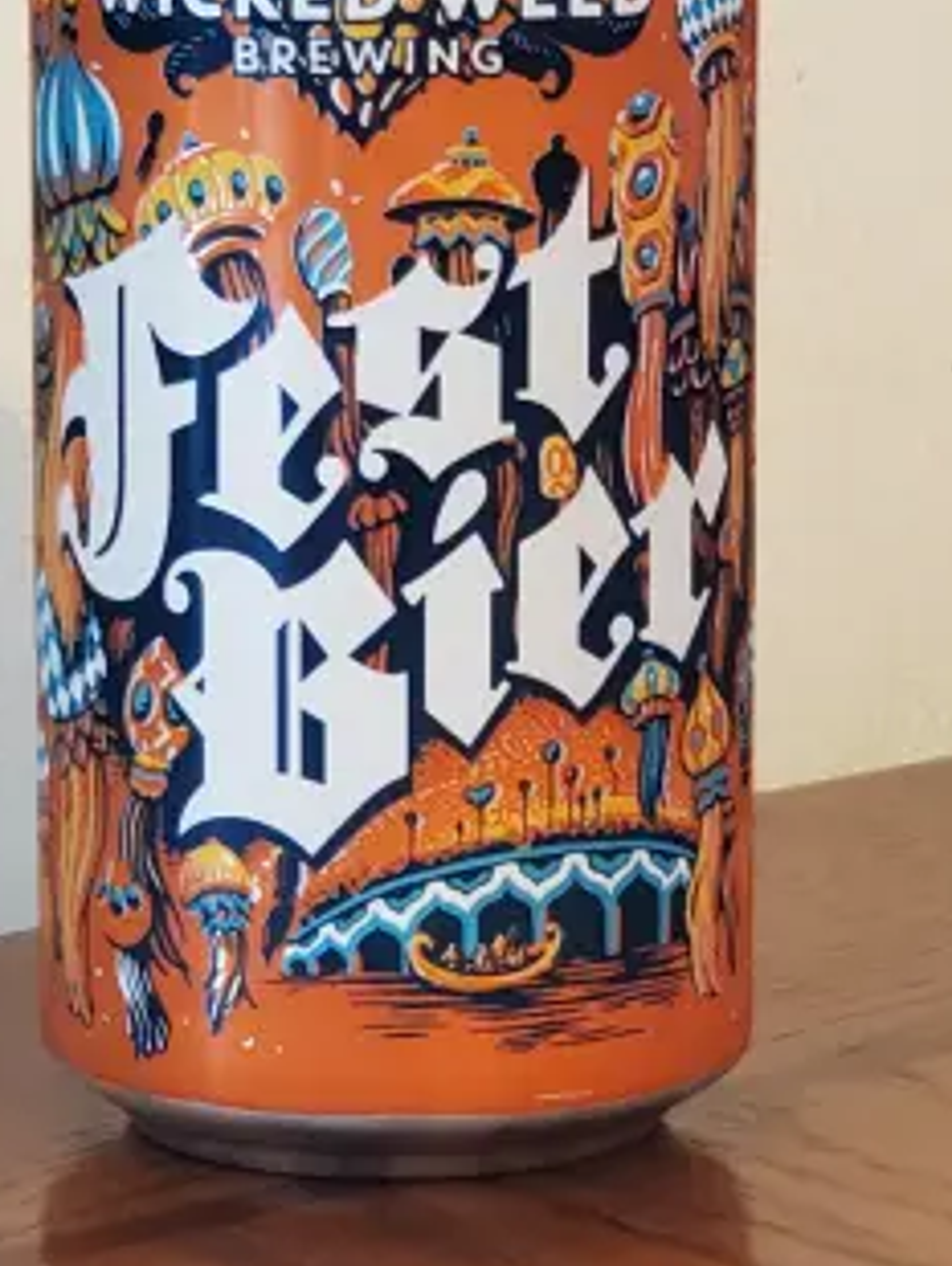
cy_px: 502
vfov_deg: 28.9
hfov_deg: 21.9
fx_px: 2453
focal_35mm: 67
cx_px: 355
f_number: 2.4
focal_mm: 6
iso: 640
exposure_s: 1/15
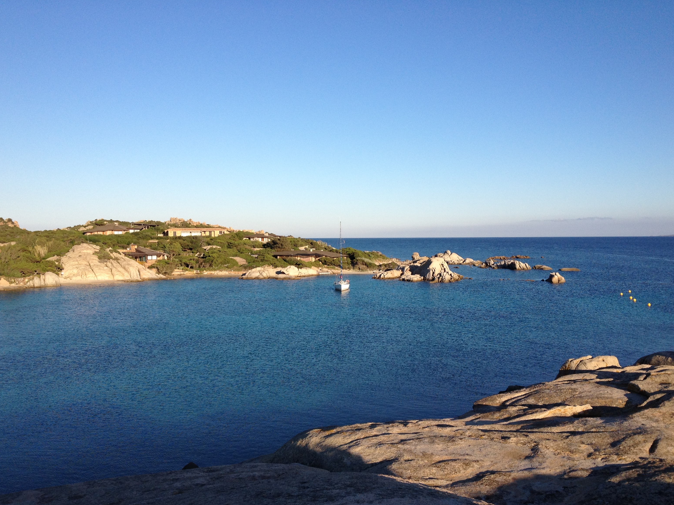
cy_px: 266
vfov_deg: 38.7
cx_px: 341
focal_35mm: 37
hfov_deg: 50.1
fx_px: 720
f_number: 2.4
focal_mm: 4.28
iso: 64
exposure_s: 1/1493
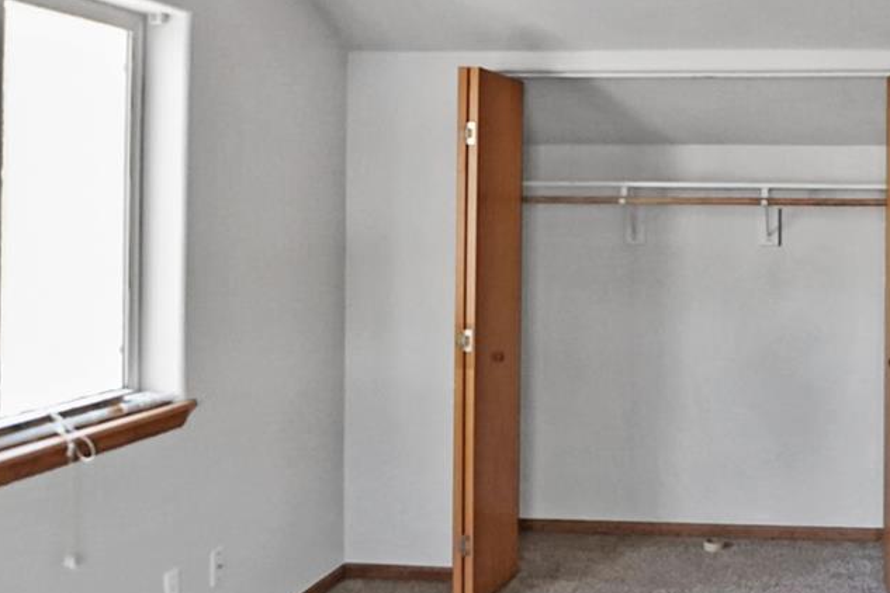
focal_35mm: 43
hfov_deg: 42.6
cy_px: 207
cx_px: 758
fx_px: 1063
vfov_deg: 31.0
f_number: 2.8
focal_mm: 17
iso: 2000
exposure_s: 1/160
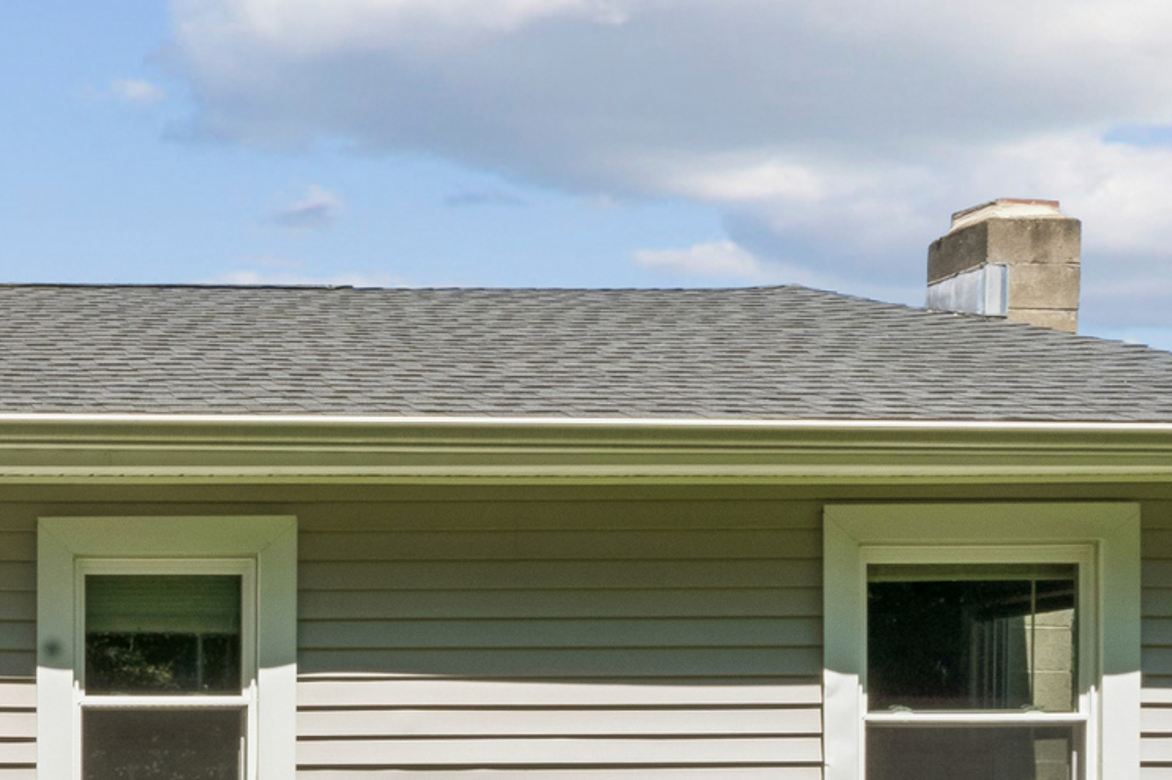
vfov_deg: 22.1
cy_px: 856
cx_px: -378
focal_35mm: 58
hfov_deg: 28.1
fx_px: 1887
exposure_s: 1/40
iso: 100
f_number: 22
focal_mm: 14
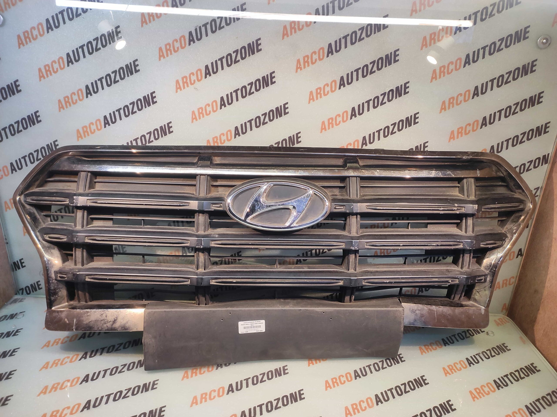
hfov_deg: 91.1
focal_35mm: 17
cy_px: 208
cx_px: 278
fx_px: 273
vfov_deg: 74.7
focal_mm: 4.74
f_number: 1.79
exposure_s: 1/33
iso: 217
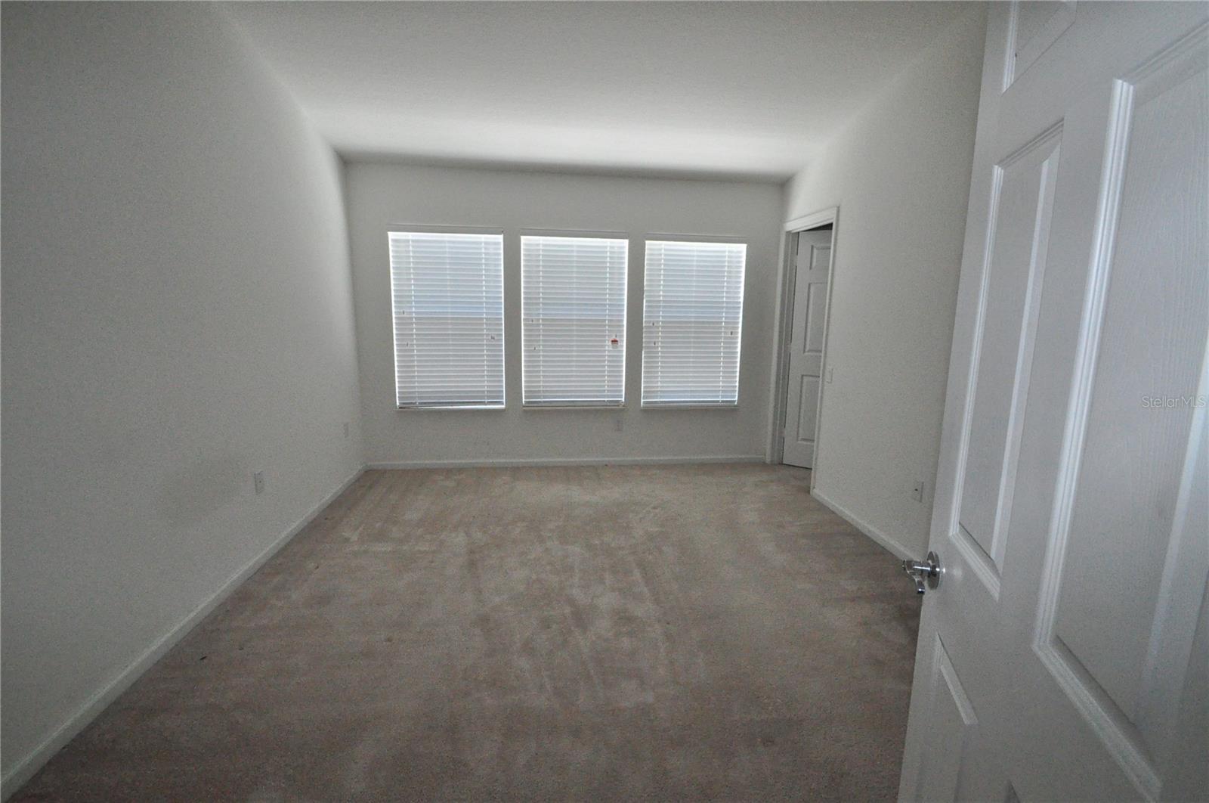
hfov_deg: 100.5
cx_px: 604
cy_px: 402
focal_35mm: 15
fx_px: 503
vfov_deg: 77.2
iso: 3200
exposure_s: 1/200
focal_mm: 10
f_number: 11
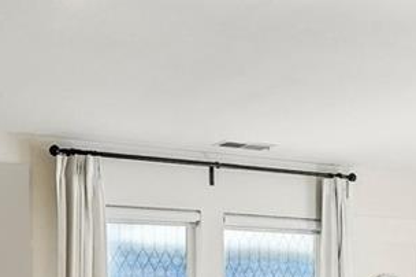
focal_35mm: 79
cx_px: 302
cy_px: 324
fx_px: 912
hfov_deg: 25.4
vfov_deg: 16.6
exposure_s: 1/13
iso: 800
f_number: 8
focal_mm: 10
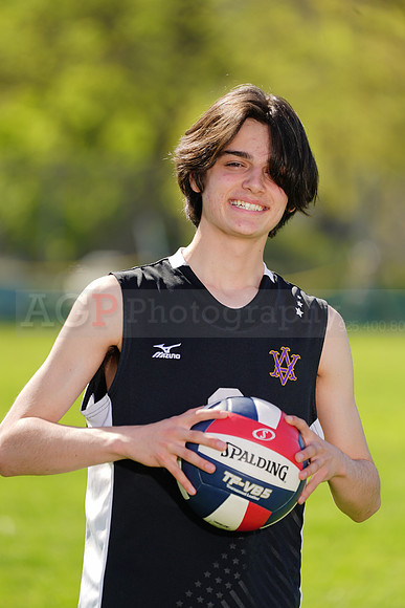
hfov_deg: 3.4
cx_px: 202
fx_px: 6745
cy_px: 304
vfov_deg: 5.2
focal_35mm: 400
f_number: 6.3
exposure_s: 1/200
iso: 64
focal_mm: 400
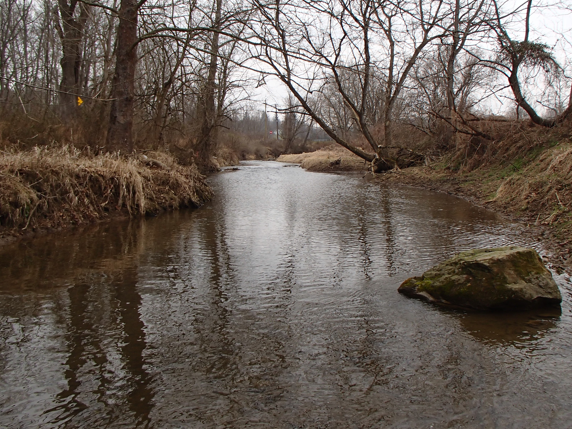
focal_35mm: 35
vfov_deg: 40.6
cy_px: 190
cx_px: 304
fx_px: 578
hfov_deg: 52.6
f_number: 3.9
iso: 100
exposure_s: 1/160
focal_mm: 5
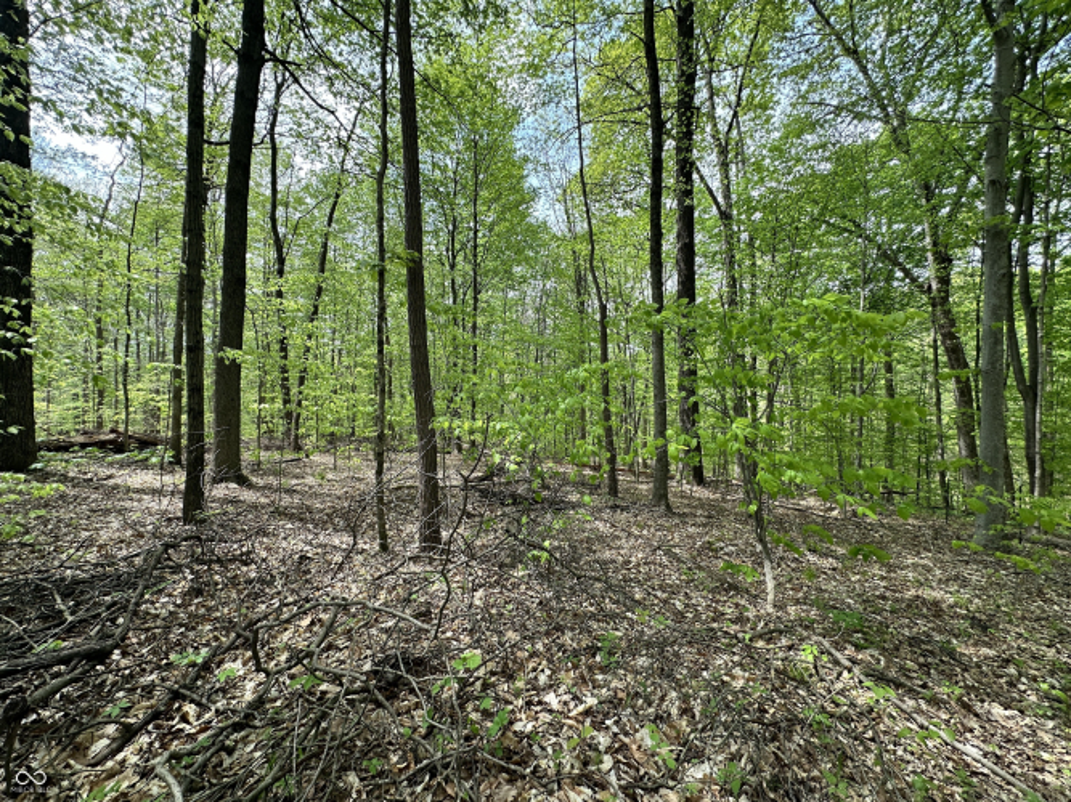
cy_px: 401
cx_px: 536
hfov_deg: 102.1
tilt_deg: -0.8
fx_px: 433
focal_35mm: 14
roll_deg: -0.6
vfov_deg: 85.7
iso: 40
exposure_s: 1/267
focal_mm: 2.22
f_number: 2.2
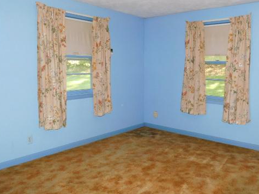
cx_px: 158
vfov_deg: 45.4
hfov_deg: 57.8
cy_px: 93
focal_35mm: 31
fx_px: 232
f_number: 3
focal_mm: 4
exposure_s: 1/30
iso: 200
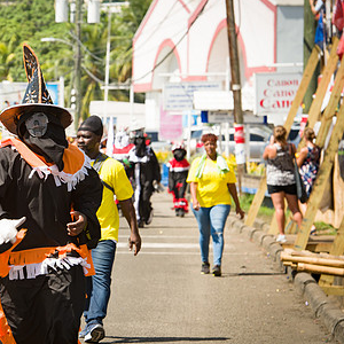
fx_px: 2496
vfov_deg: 7.9
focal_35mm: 222
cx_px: 19
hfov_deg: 7.9
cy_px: 171
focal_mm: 135
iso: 100
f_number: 8
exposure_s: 1/160
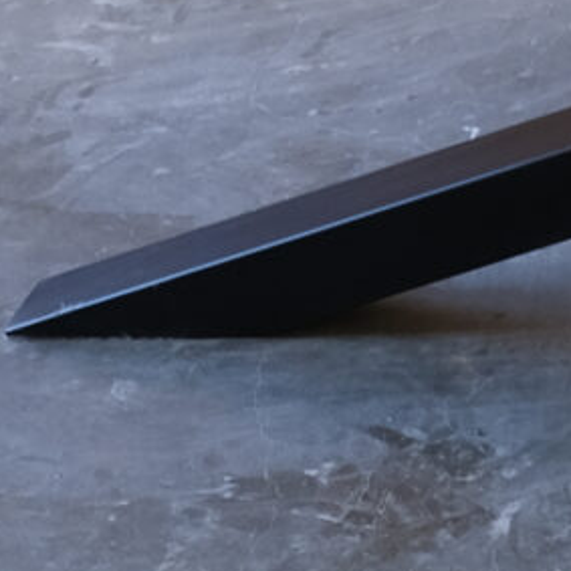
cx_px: 1418
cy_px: -340
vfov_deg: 7.9
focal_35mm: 215
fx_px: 4012
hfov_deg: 7.5
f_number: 2.8
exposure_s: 1/50
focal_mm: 18.8
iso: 320
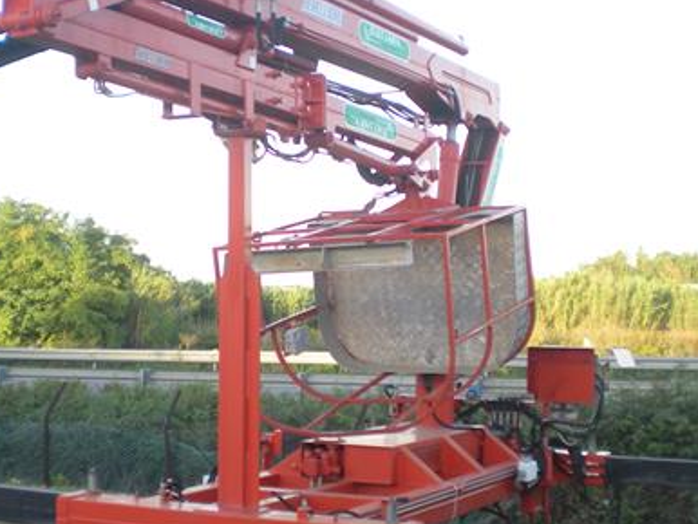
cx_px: 304
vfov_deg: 22.9
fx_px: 1291
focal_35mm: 64
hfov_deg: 30.2
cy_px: 220
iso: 81
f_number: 3.1
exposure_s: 1/120
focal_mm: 6.3
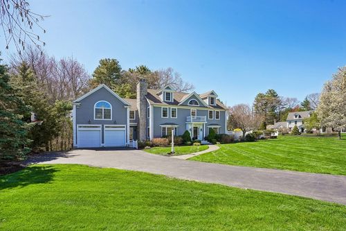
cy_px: 116
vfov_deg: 73.7
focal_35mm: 16
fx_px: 154
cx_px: 173
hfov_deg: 96.8
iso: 100
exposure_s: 1/125
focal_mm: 16
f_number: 8
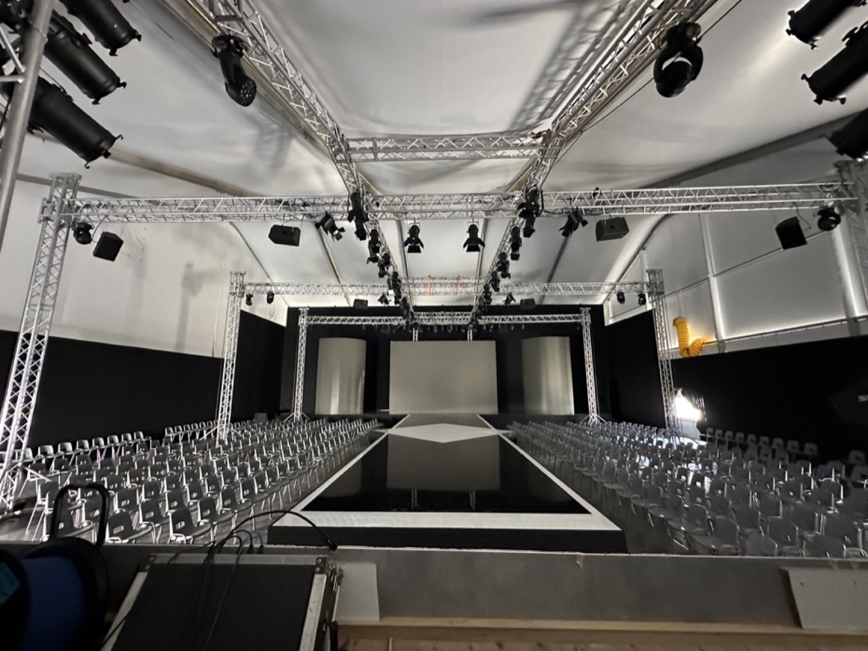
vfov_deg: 85.7
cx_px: 434
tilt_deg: +9.2
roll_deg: +0.3
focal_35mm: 14
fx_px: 351
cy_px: 326
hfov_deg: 102.0
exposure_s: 1/52
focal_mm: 2.22
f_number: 2.2
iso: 1250
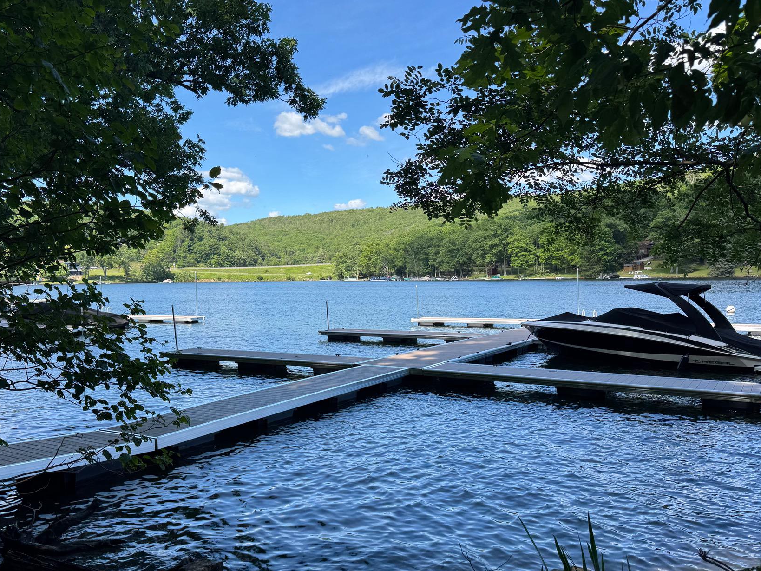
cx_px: 343
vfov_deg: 46.7
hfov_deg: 59.8
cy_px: 318
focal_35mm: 30
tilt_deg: -4.6
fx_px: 660
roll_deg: +0.5
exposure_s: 1/1597
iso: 80
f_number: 1.78
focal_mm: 6.76
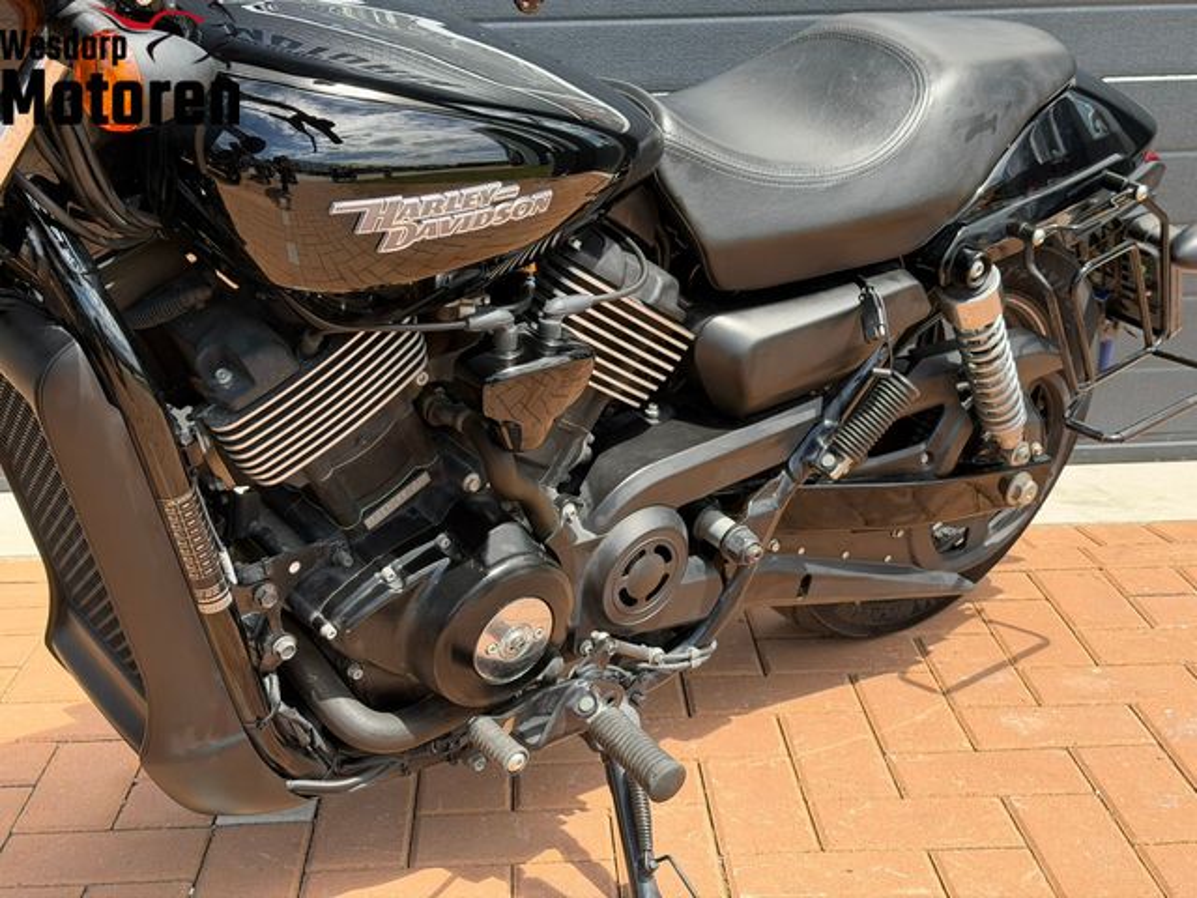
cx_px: 598
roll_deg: +2.4
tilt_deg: -16.5
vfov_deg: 30.3
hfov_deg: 39.7
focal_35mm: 48
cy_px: 449
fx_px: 1660
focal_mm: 6.76
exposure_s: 1/1285
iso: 100
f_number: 1.78
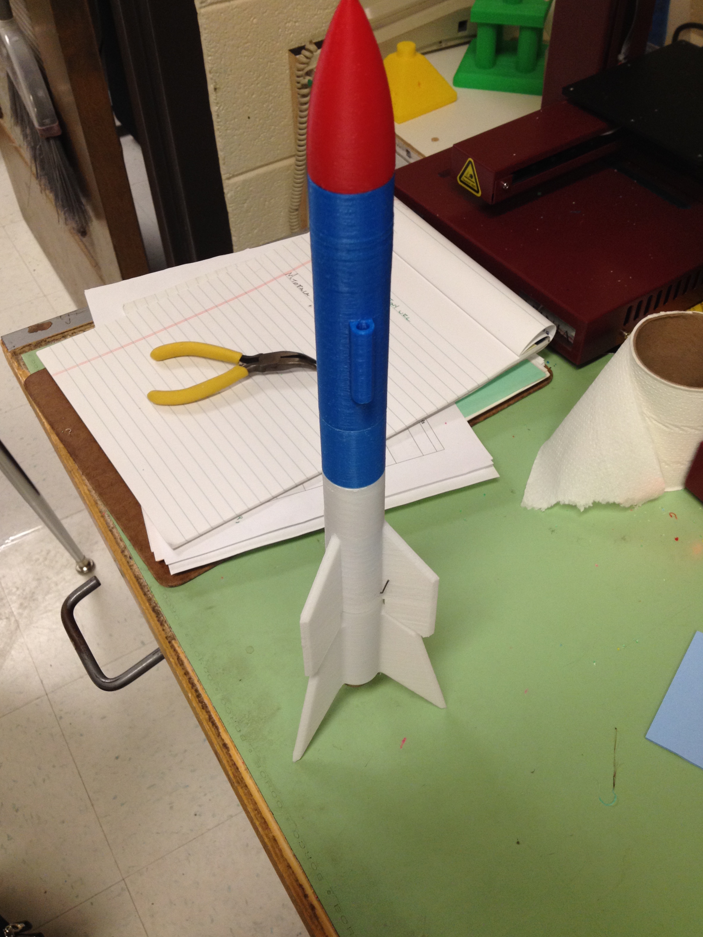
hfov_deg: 39.7
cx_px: 344
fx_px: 975
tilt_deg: -48.5
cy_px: 472
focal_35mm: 36
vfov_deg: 51.4
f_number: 2.4
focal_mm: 4.28
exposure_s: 1/20
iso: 100
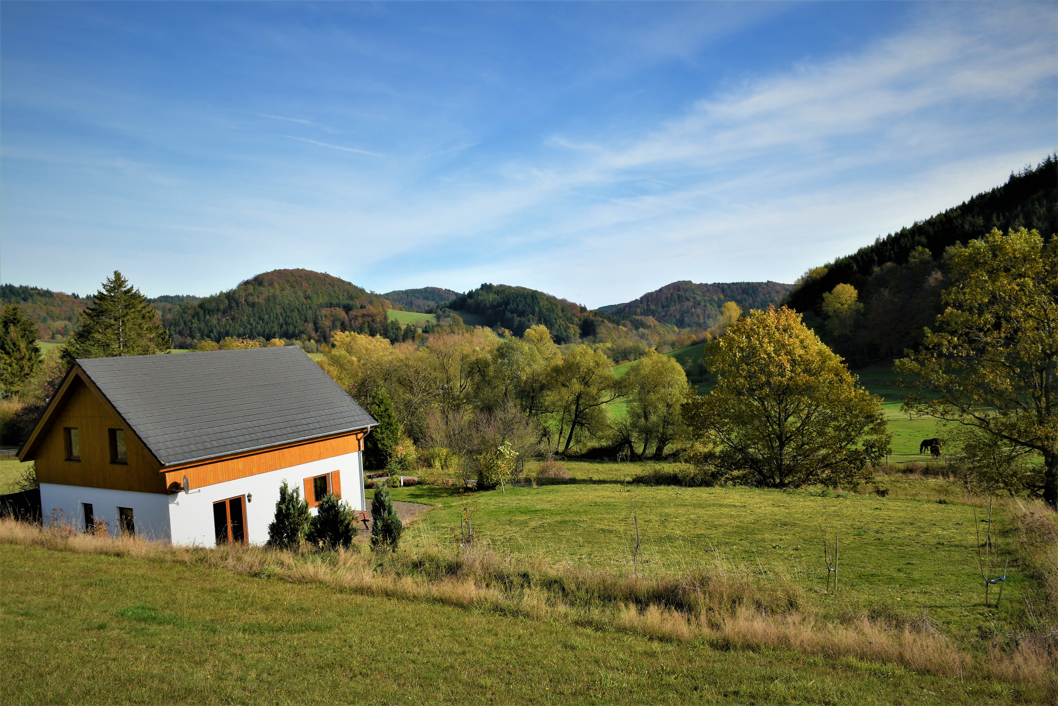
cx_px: 529
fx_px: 793
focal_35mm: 27
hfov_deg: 67.4
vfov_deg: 47.9
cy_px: 353
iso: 100
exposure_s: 1/250
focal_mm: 18
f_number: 8
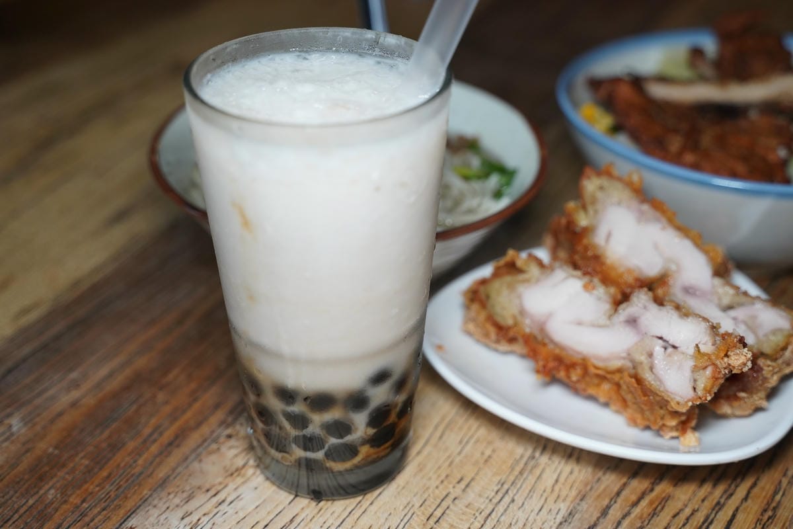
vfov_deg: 27.0
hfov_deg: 39.6
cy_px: 264
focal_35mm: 50
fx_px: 1101
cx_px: 396
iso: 1000
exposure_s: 1/160
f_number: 4
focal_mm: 50
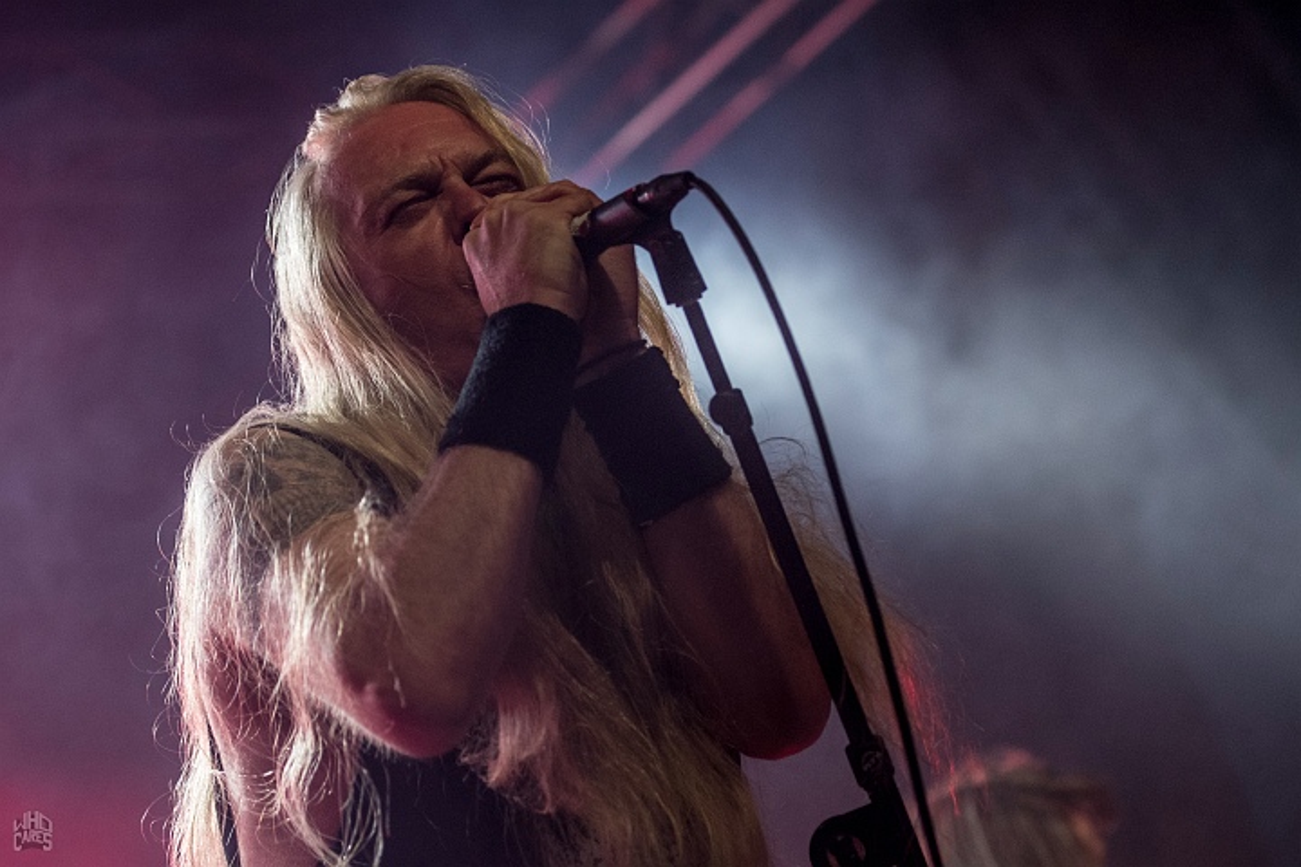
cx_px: 650
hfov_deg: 19.5
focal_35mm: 105
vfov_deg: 13.0
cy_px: 434
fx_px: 3794
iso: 1600
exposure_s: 1/100
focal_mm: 70
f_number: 2.8
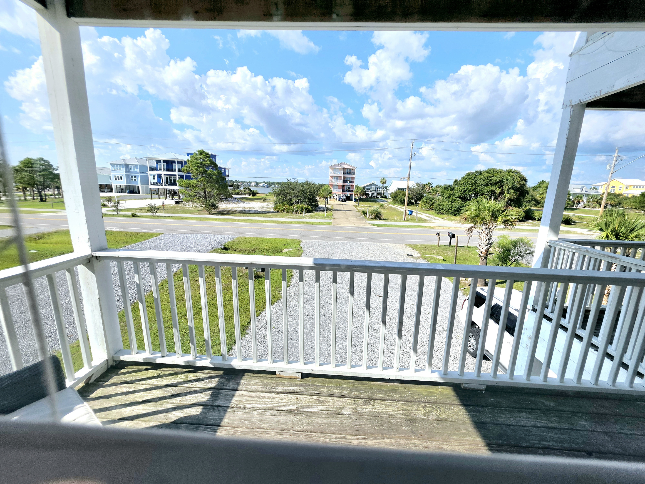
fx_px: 242
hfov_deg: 106.2
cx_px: 322
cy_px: 242
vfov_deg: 89.9
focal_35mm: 13
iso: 32
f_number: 1.9
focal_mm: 2.2
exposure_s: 1/2000
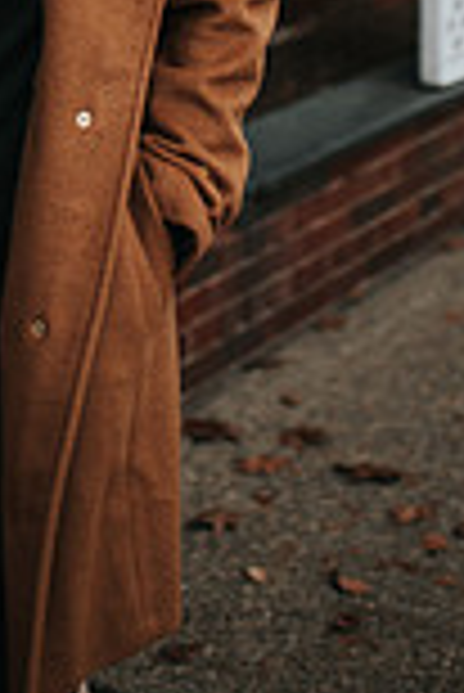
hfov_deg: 13.2
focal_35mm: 102
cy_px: -238
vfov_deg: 18.4
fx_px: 1967
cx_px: -32
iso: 250
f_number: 1.8
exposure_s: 1/800
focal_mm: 35
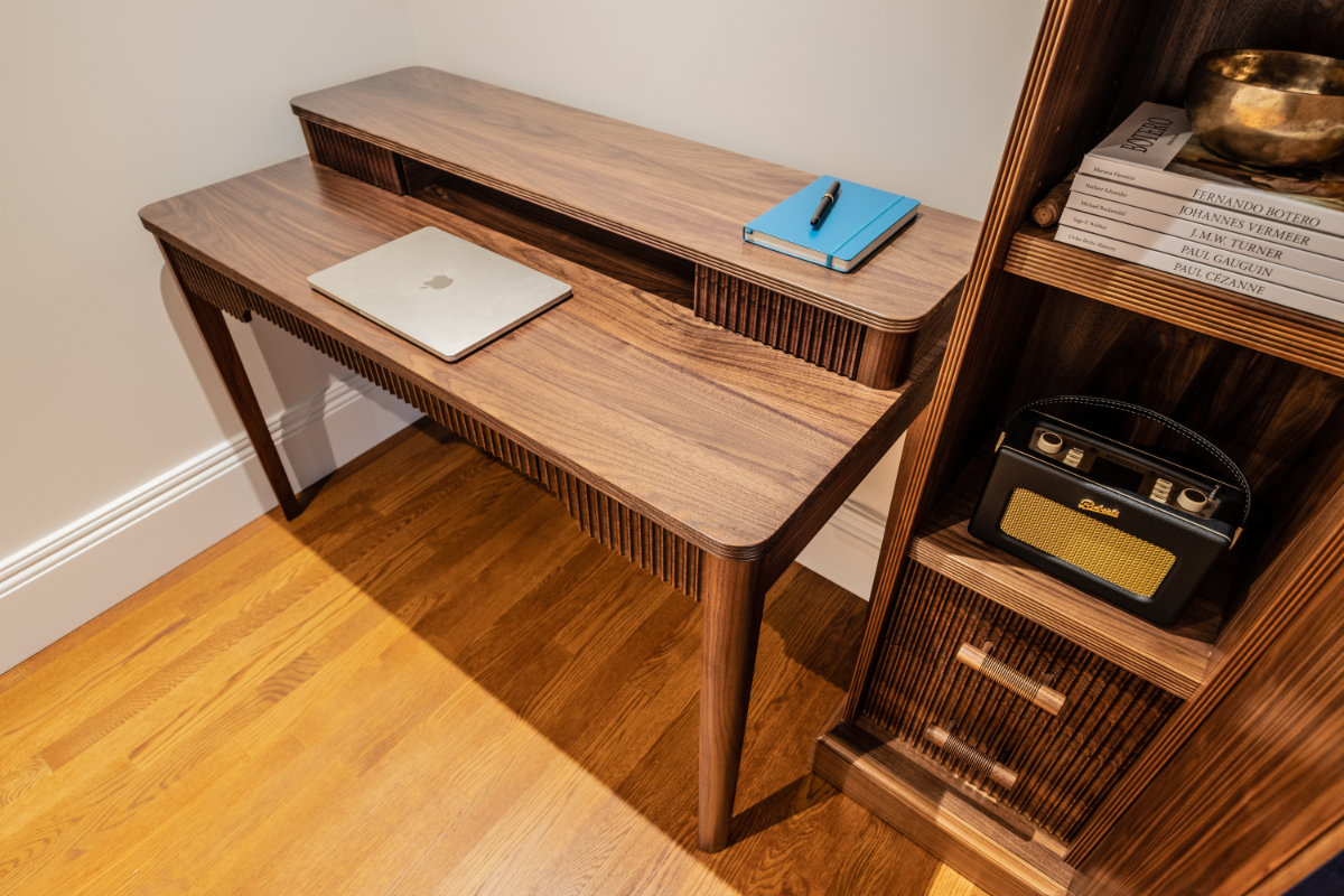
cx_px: 672
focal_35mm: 20
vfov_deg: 61.9
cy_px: 448
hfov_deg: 84.0
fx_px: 747
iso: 200
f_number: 4
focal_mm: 13.2
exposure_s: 1
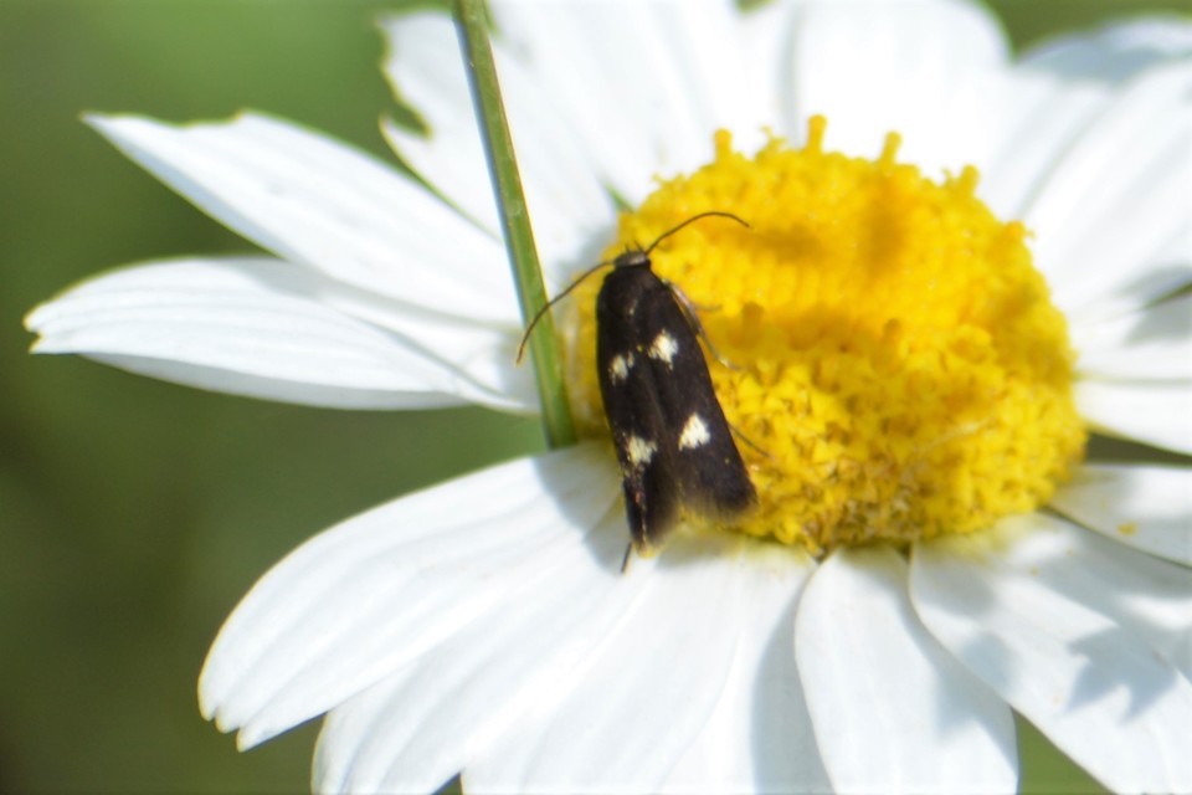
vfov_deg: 3.1
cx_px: 596
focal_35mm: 450
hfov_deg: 4.6
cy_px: 398
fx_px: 14899
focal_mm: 300
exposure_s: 1/320
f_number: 8
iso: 100
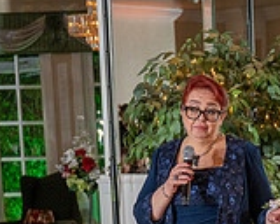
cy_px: 330
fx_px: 1243
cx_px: 355
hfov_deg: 12.5
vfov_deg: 10.0
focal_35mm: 150
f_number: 2.8
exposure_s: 1/160
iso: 640
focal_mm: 44
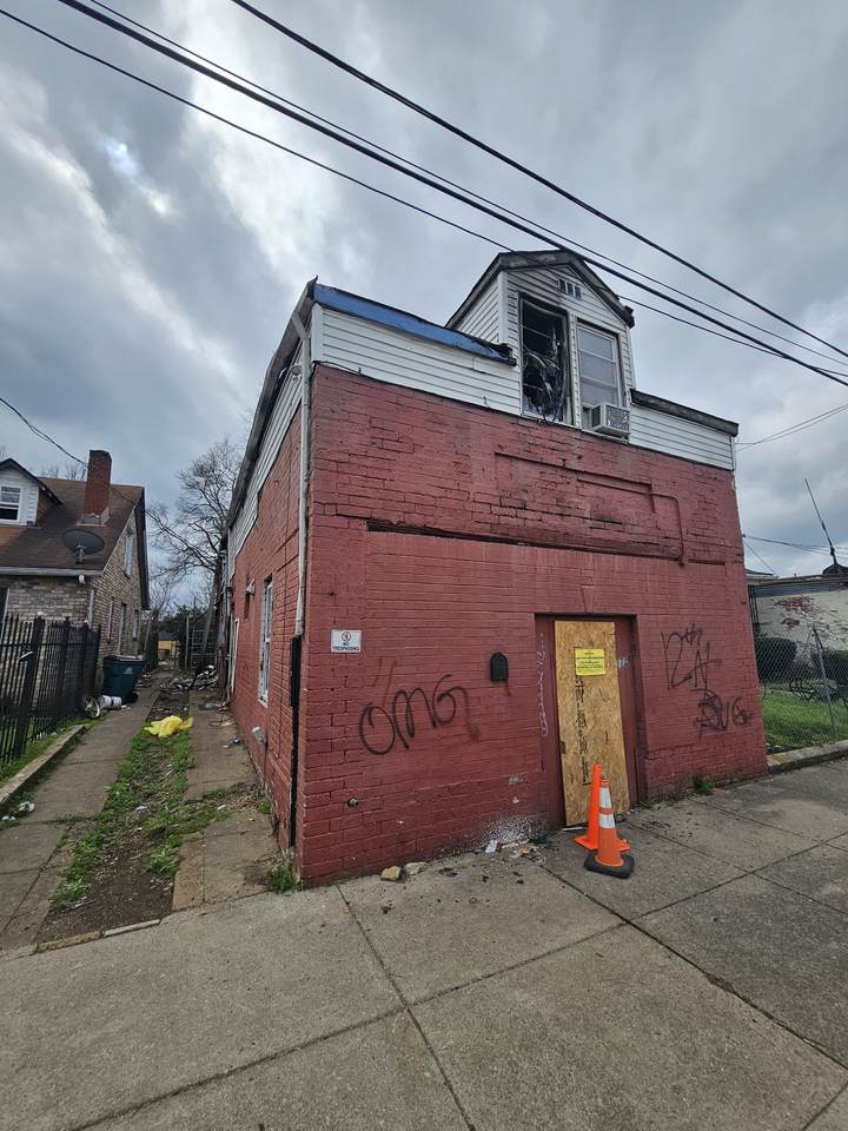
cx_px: 424
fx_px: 425
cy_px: 566
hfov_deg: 89.9
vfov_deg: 106.2
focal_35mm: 13
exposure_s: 1/1951
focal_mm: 2.2
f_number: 2.2
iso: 50
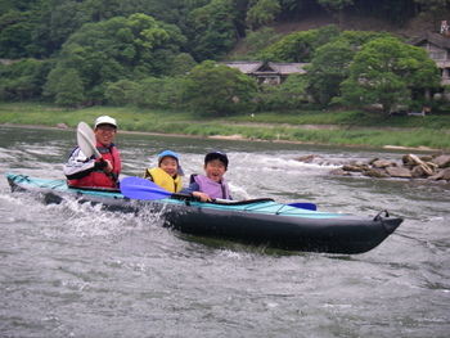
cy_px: 169
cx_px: 225
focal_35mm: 72
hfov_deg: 27.0
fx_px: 937
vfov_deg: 20.5
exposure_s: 1/160
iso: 64
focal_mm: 11.9
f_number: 3.8
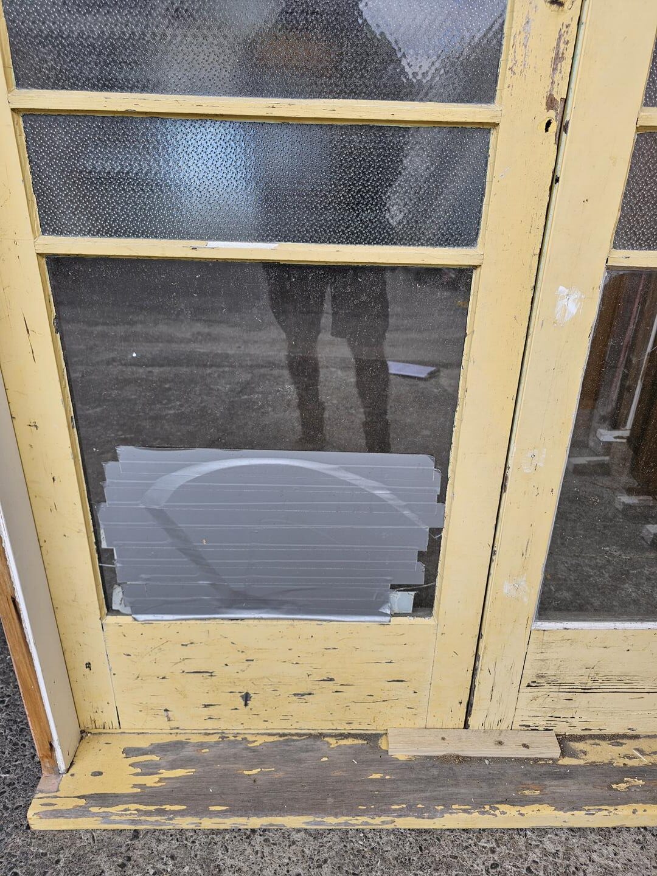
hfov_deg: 58.9
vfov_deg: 73.9
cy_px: 438
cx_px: 328
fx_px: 582
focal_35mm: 23
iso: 10
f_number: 1.7
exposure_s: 1/113
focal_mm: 6.3
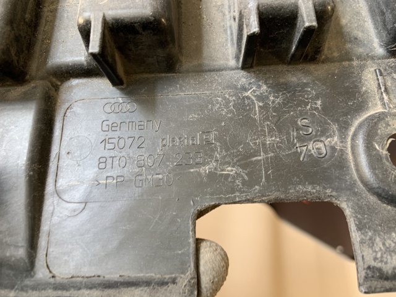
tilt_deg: -38.1
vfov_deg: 53.0
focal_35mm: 26
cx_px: 198
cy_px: 148
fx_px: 297
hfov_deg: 67.3
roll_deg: -43.7
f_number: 1.8
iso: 125
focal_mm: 4.25
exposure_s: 1/60
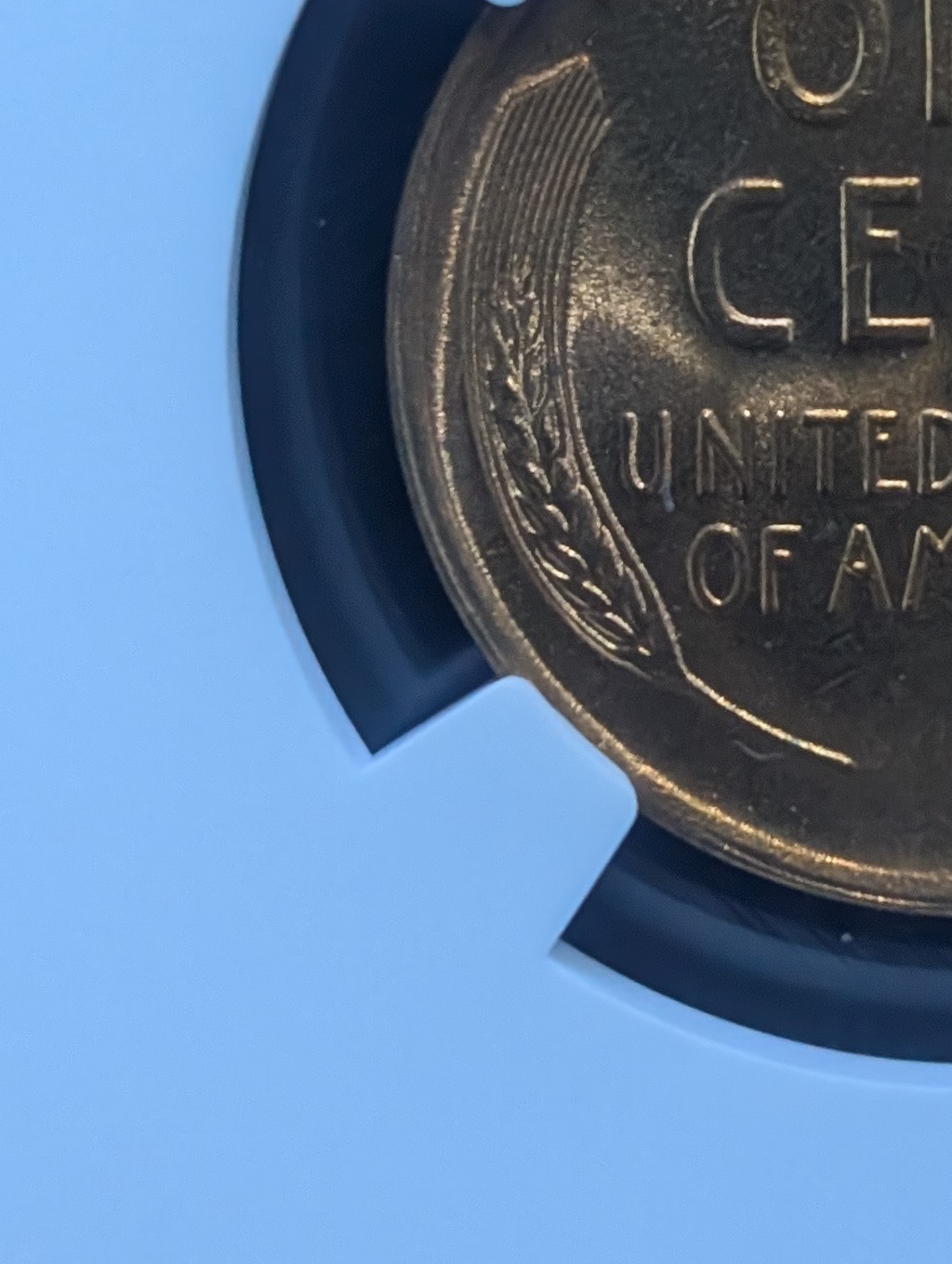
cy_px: 264
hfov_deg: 10.0
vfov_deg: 13.4
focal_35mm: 147
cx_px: 994
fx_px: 5377
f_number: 1.68
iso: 504
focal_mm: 6.9
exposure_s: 1/120
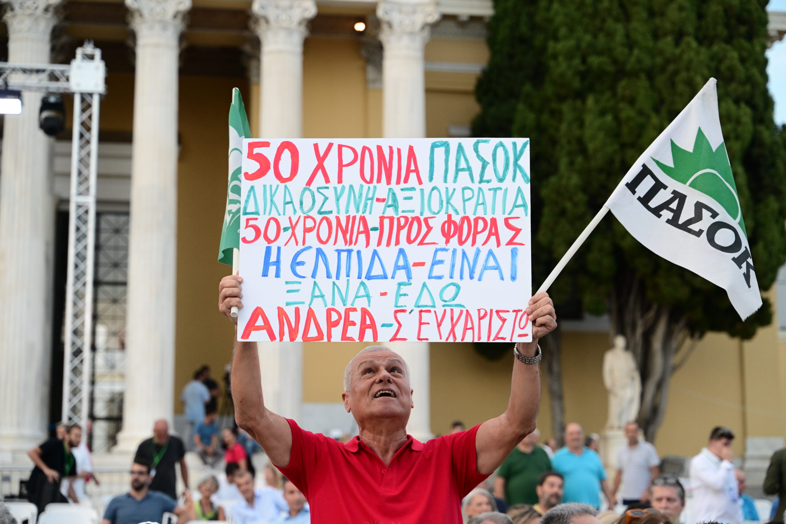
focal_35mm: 69
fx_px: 1506
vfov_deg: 19.7
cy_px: 262
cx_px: 393
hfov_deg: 29.2
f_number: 4
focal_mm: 69
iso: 2000
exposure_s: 1/1600
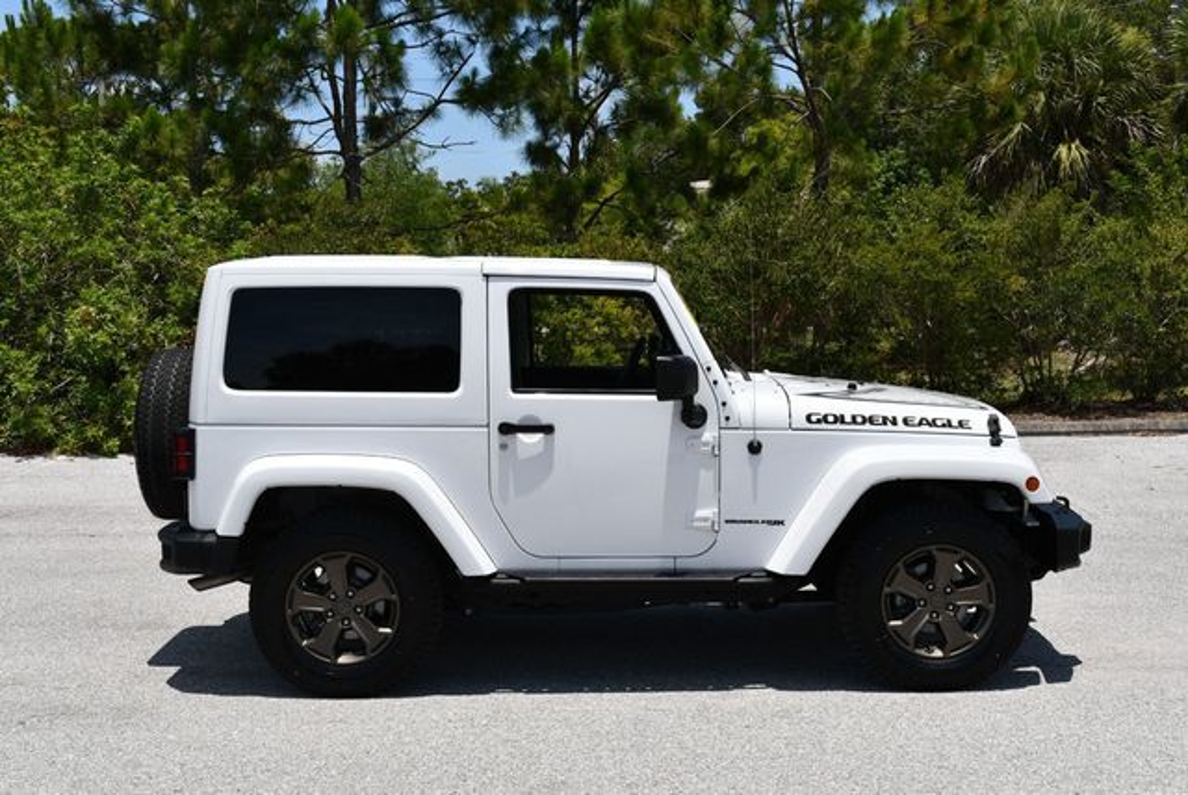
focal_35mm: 48
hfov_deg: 41.1
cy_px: 398
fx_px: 1585
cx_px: 594
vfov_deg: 28.1
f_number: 9
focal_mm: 24
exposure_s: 1/320
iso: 100
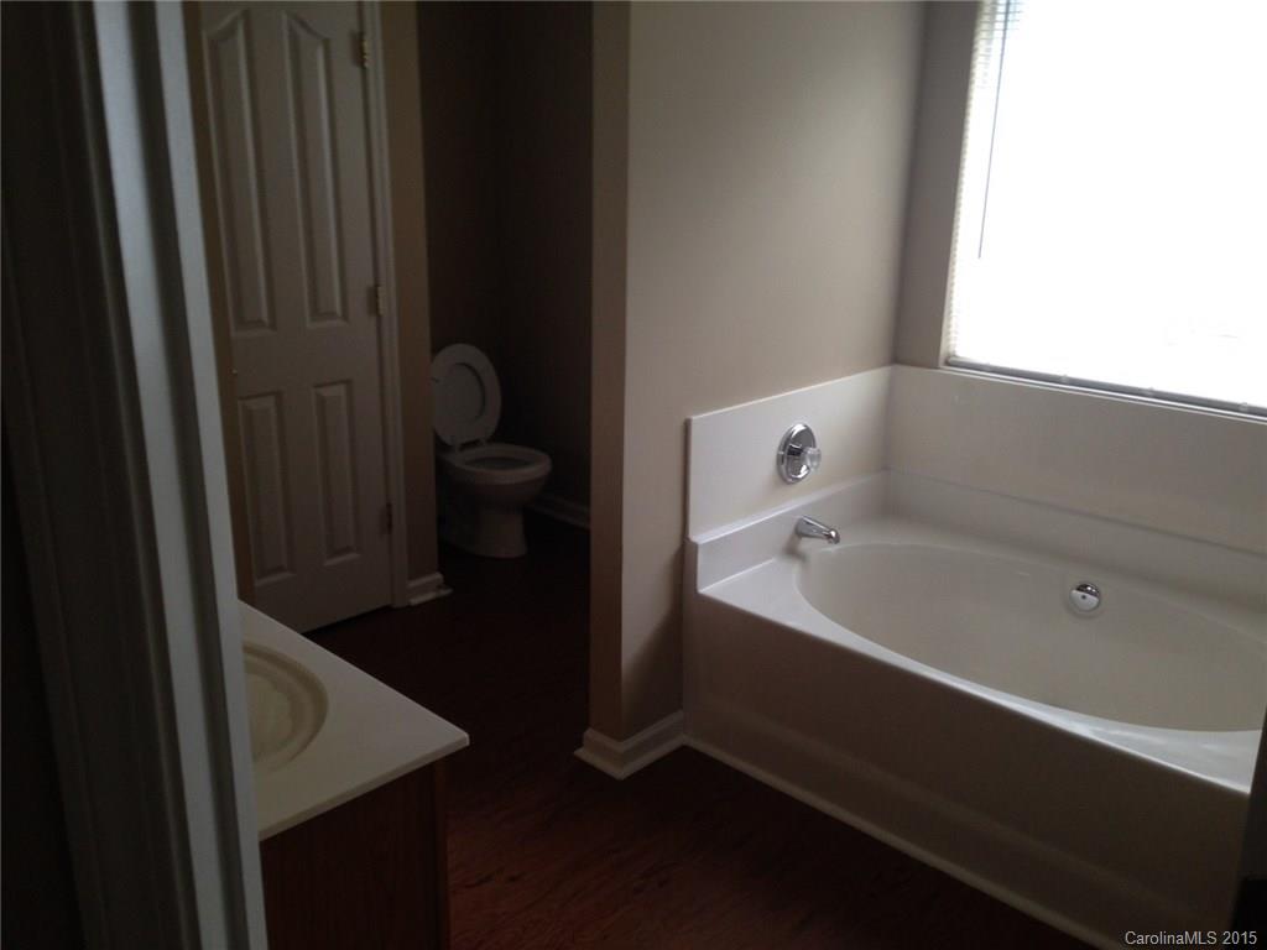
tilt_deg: -17.8
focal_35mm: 33
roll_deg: +1.6
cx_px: 634
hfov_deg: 55.4
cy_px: 475
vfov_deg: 42.9
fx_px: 1208
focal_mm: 4.12
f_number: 2.4
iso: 80
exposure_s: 1/20
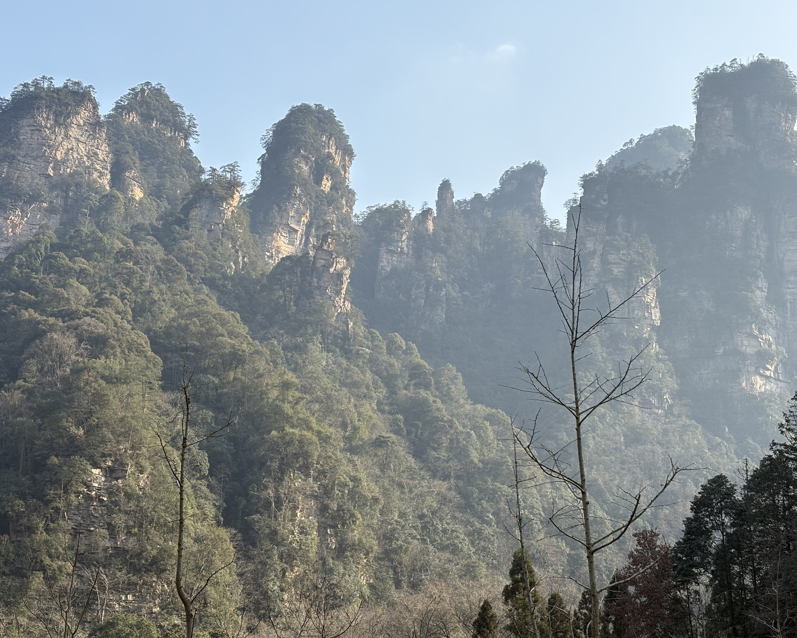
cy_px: 319
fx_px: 1297
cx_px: 389
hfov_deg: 34.2
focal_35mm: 55
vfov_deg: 27.6
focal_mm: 5.96
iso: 32
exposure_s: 1/1453
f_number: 1.6
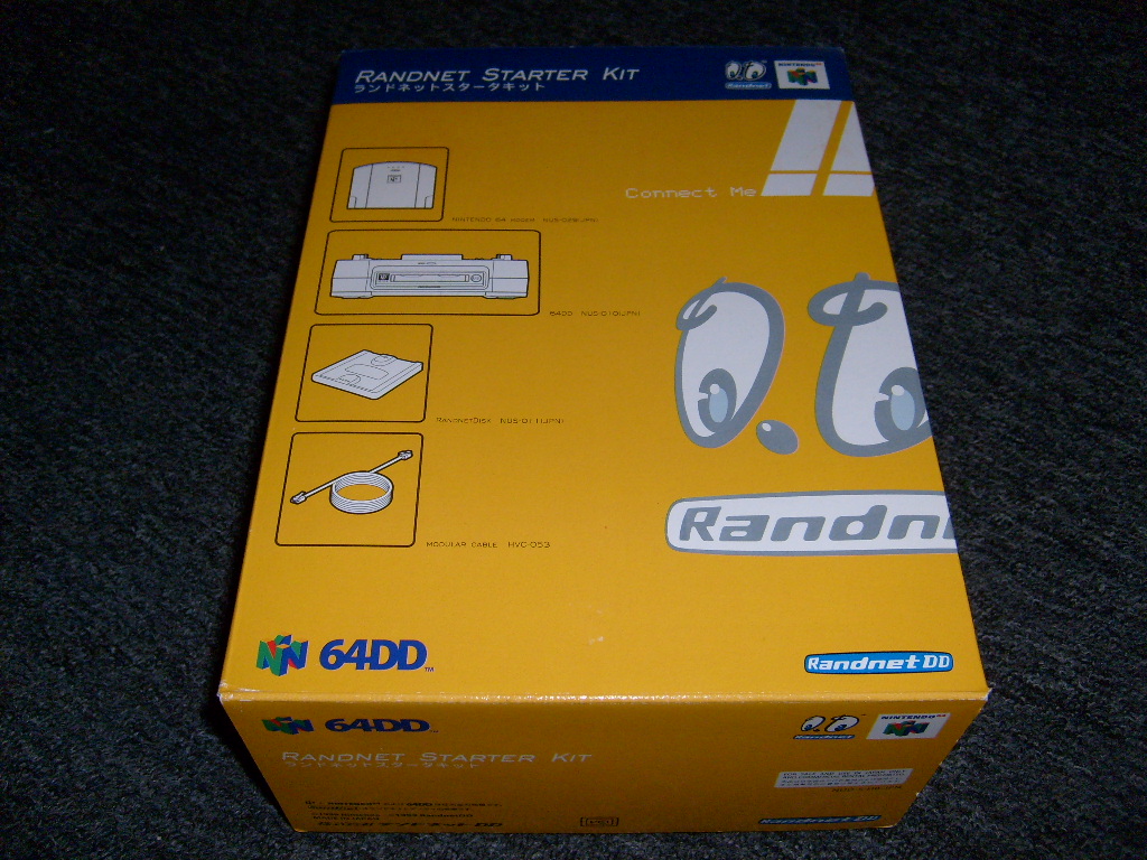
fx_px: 1160
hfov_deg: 52.6
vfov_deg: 40.7
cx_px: 574
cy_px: 430
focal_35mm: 35
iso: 100
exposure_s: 1/45
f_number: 2.8
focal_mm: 5.8
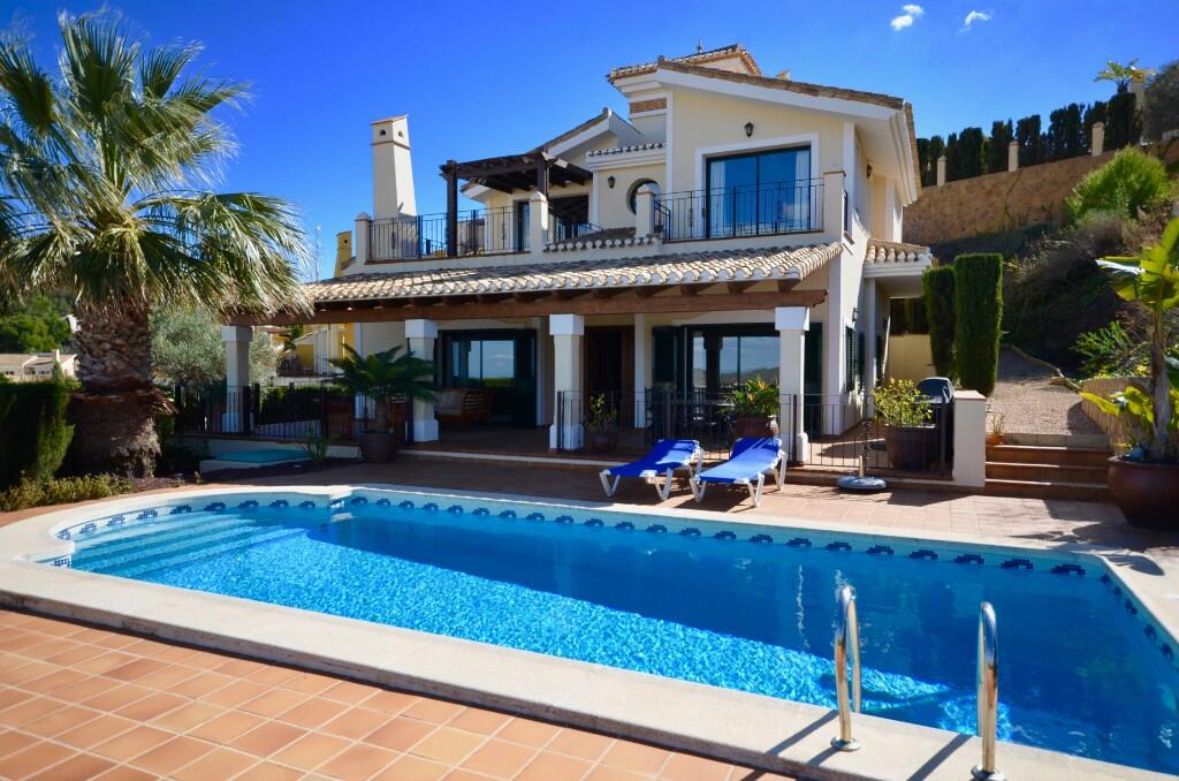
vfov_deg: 55.9
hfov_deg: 77.4
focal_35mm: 22
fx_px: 735
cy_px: 390
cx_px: 590
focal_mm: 15
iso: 140
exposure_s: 1/250
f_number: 8
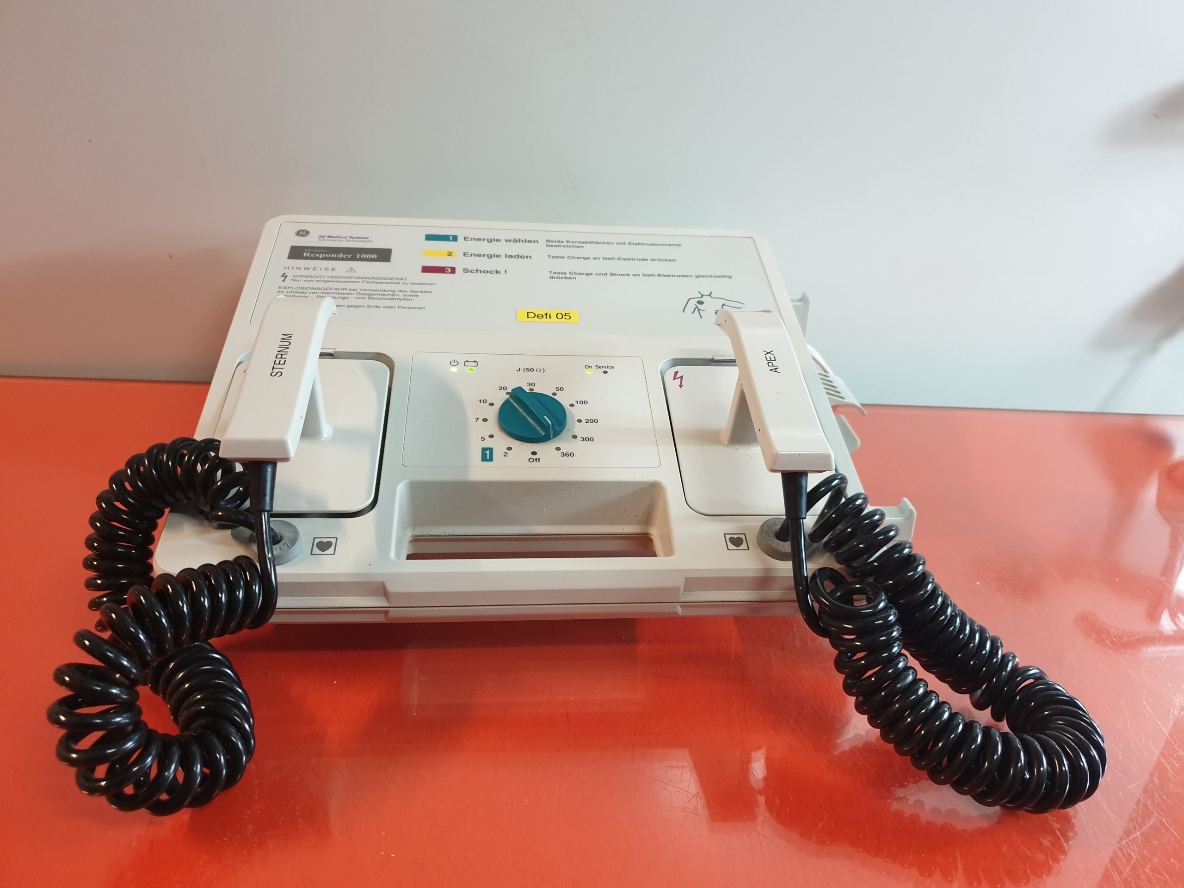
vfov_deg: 53.1
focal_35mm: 26
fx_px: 889
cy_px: 444
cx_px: 592
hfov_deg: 67.3
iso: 320
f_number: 1.5
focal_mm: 4.3
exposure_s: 1/50
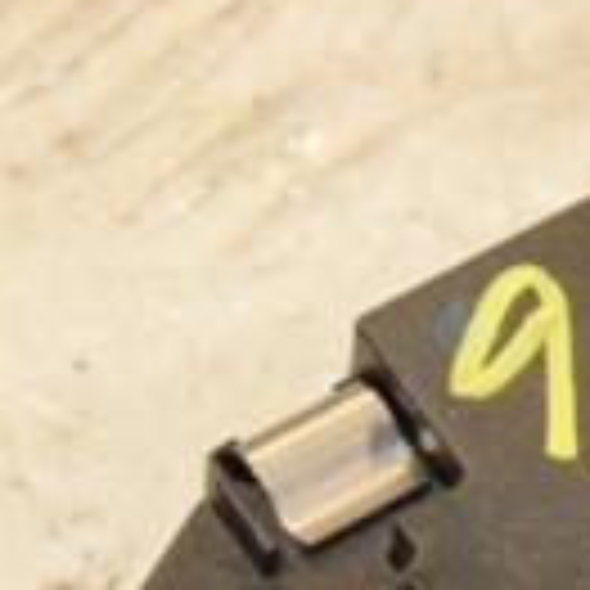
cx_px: 811
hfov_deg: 3.1
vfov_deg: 3.1
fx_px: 11030
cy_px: 626
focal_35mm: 572
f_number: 7.1
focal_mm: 98
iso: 800
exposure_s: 1/200
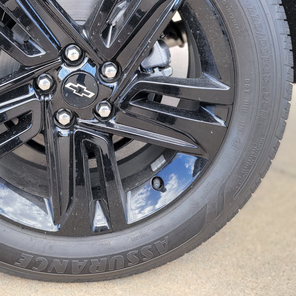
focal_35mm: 51
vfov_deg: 32.2
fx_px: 493
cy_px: 45
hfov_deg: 32.9
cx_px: 86
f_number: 1.8
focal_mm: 6.7
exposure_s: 1/120
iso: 25
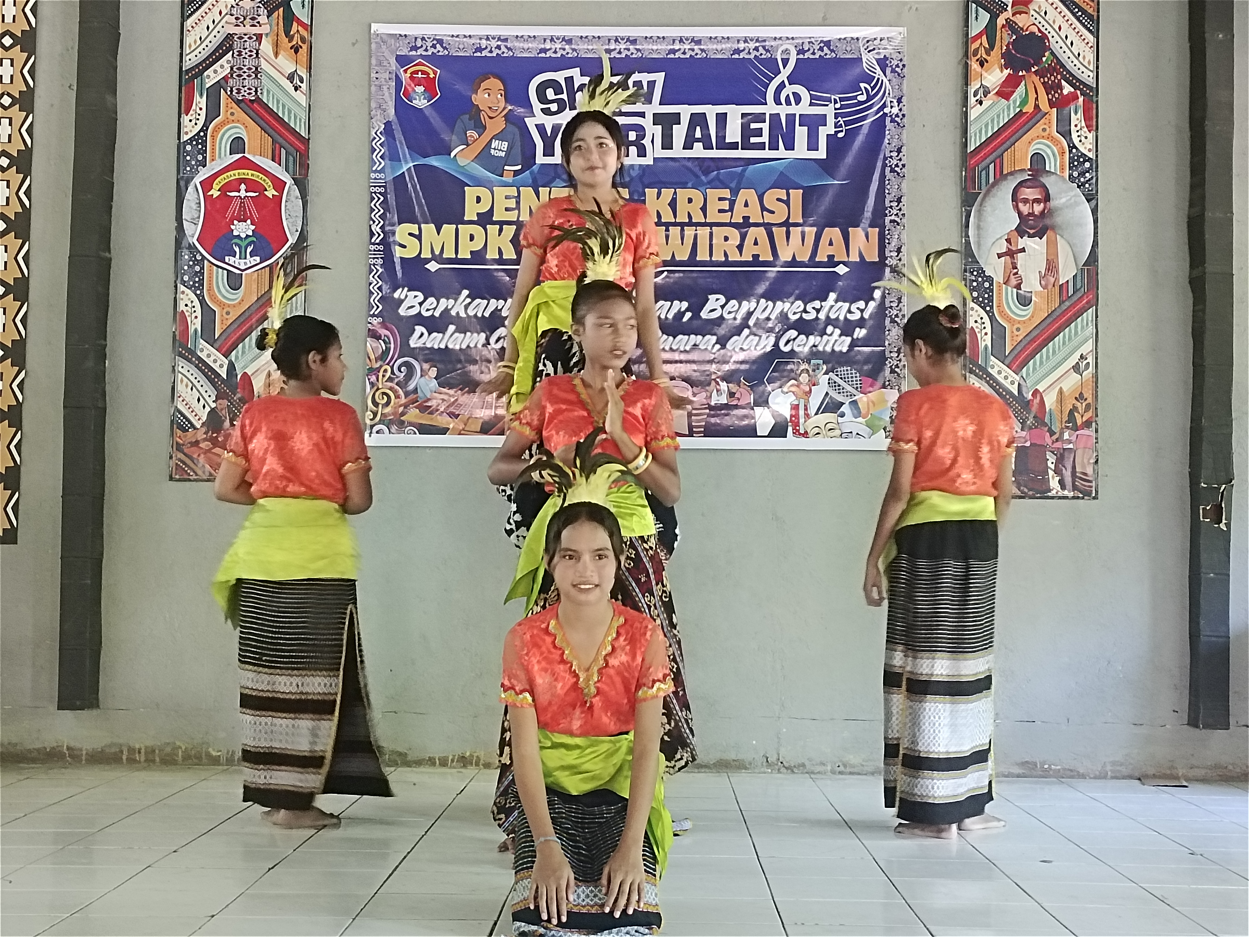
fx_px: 1804
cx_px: 624
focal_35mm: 50
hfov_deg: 38.2
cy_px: 468
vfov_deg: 29.1
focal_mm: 4.74
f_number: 1.79
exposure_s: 1/20
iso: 2219
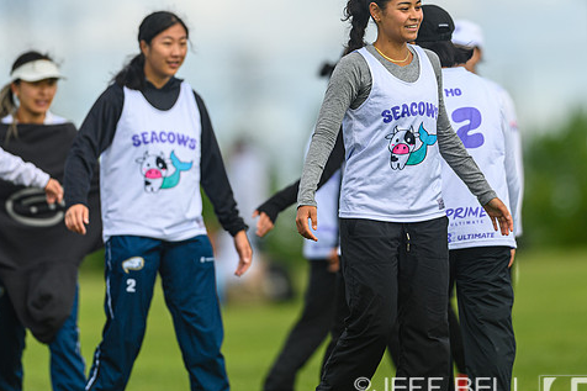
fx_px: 10219
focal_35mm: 627
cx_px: 375
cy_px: 131
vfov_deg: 2.2
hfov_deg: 3.3
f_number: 3.2
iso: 100
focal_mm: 400
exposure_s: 1/1000
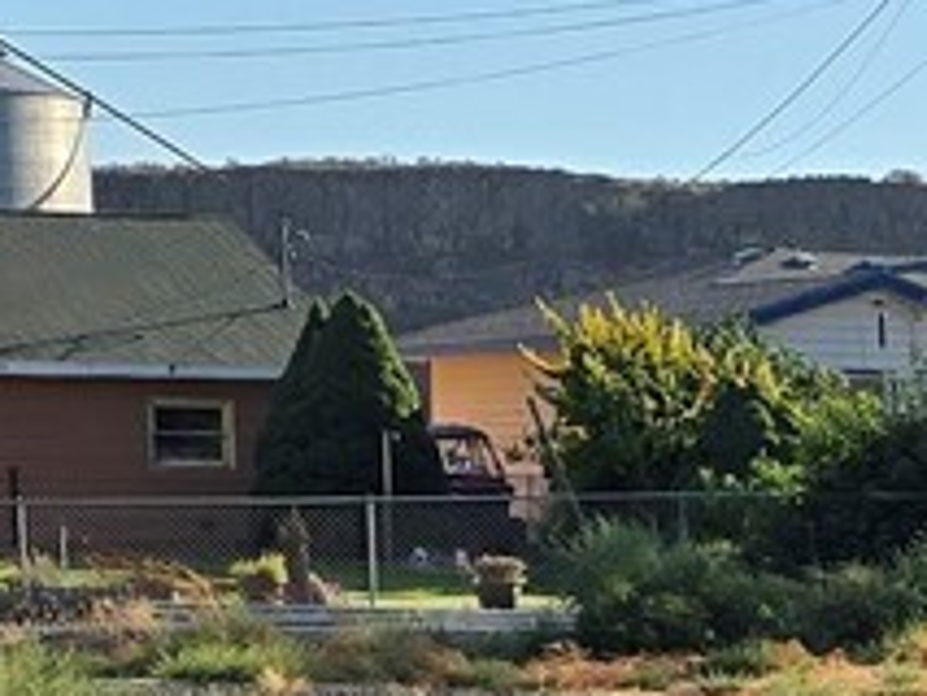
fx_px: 4635
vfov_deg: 8.4
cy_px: 1131
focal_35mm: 173
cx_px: 1663
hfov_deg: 10.7
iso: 12
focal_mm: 6.3
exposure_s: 1/965
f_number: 1.7
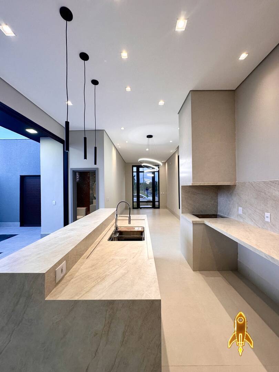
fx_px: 150
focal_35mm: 14
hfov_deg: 85.7
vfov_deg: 102.1
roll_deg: +0.5
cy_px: 186
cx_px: 140
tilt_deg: +0.1
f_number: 2.2
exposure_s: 1/120
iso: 125
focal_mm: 2.22
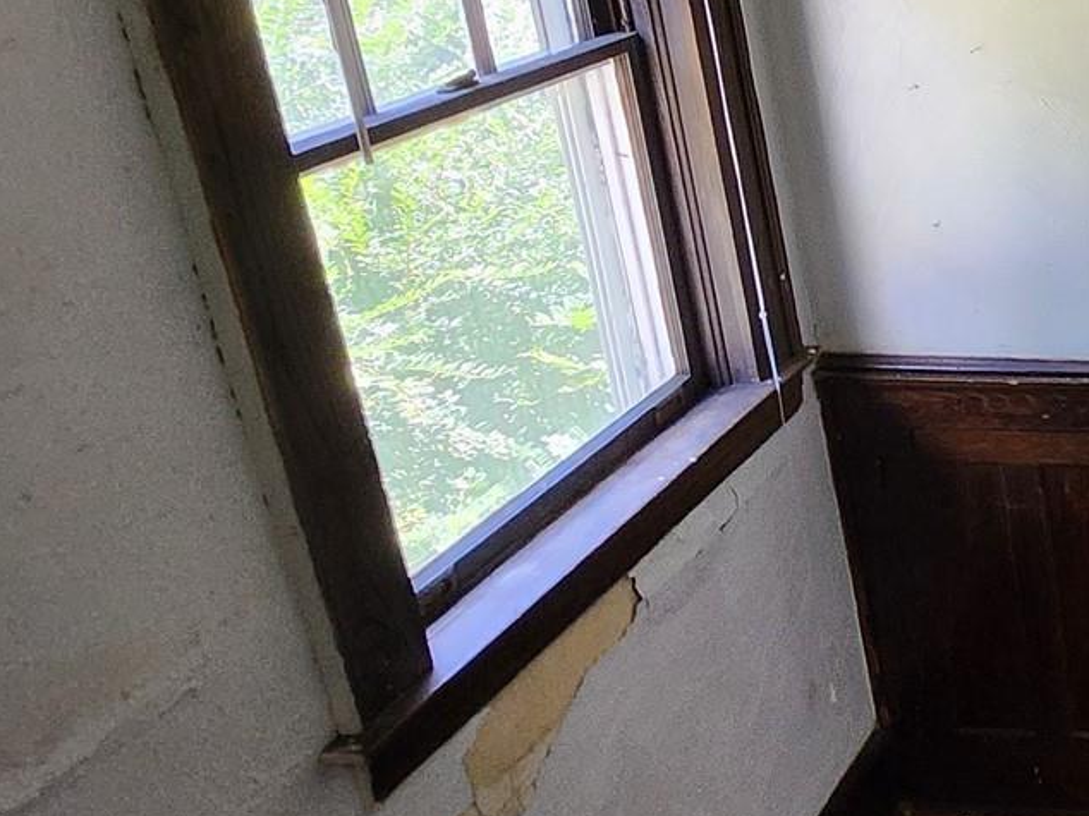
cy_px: 124
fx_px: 1321
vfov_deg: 33.0
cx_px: 1479
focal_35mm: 42
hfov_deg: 31.8
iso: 125
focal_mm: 1.74
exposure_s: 1/60
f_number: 2.2
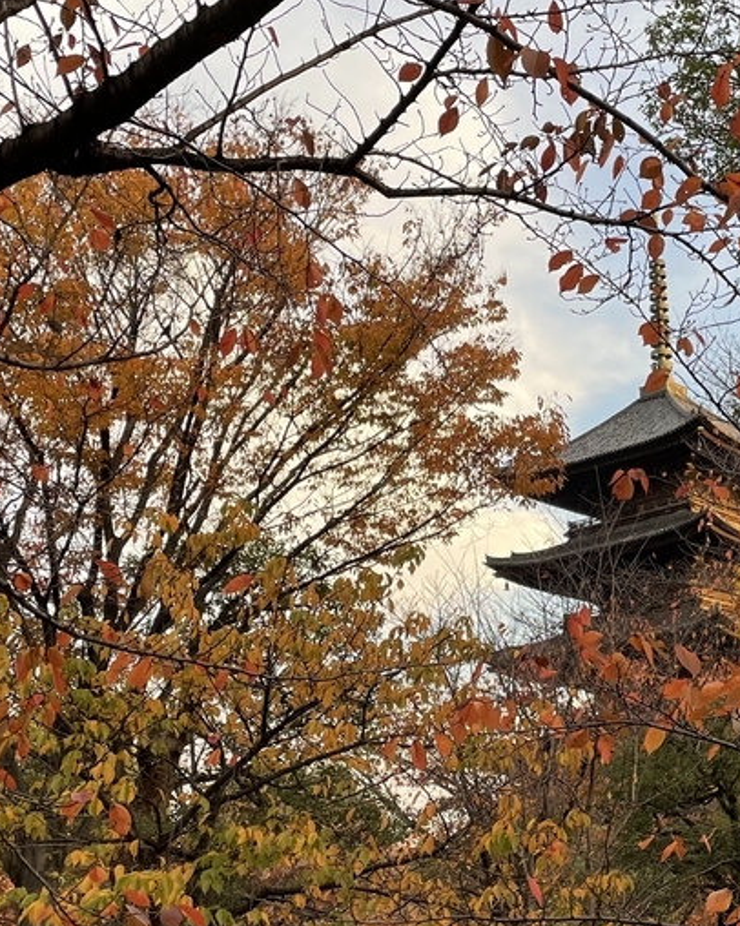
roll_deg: +1.4
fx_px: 1644
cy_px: 510
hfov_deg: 25.1
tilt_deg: +15.7
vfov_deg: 31.4
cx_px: 543
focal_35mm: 60
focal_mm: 4.2
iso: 32
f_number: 1.6
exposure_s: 1/471
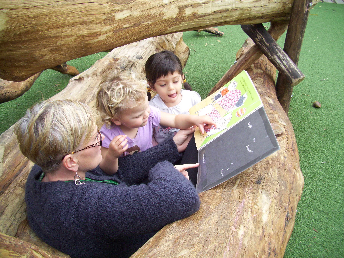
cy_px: 129
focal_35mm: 32
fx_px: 318
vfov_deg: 44.2
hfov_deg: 56.8
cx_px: 172
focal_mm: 5.7
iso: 80
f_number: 2.9
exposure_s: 1/125
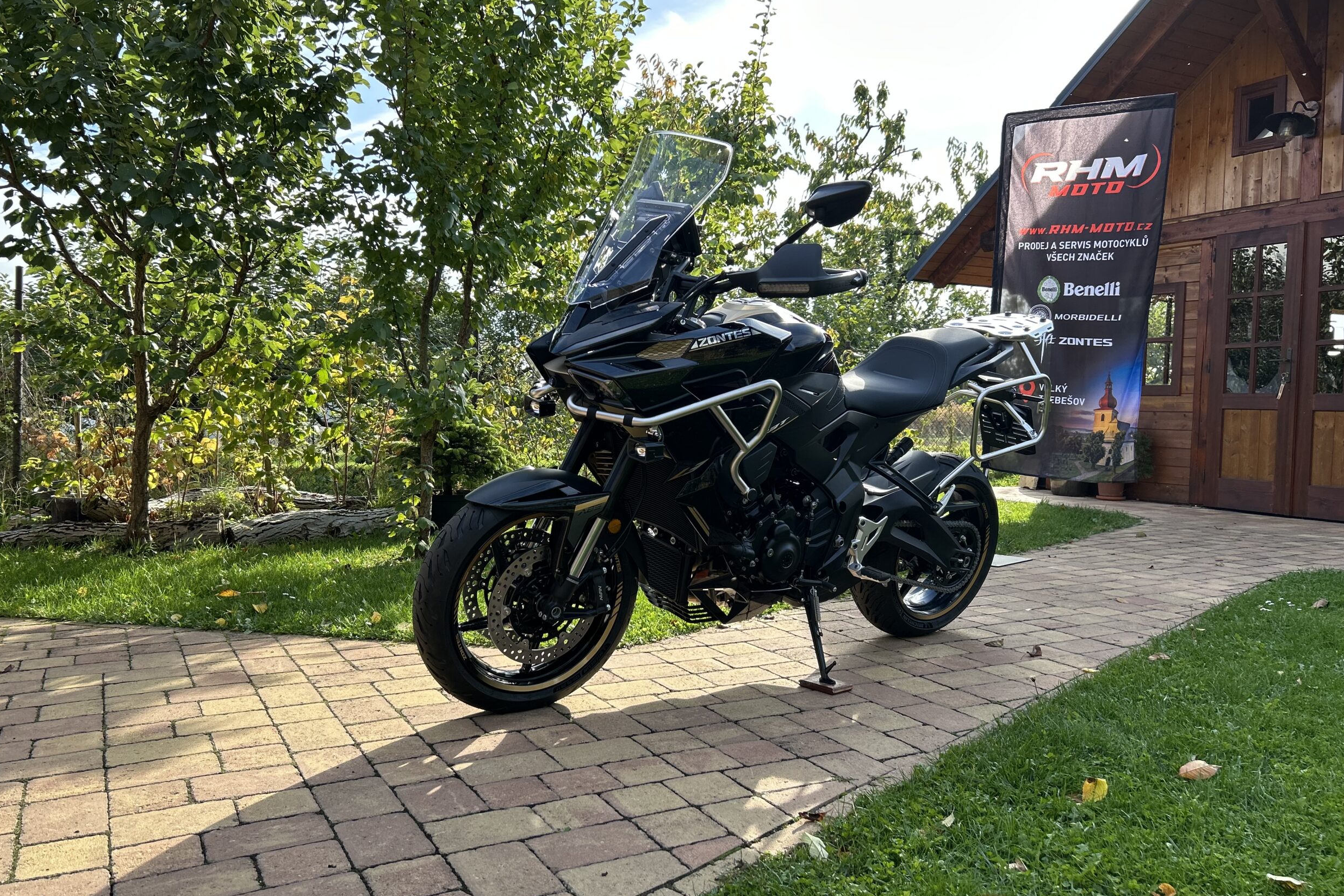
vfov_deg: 46.4
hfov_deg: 65.5
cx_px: 650
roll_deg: -1.1
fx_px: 1045
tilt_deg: -4.0
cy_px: 457
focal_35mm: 28
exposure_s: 1/873
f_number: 1.5
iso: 50
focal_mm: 5.7
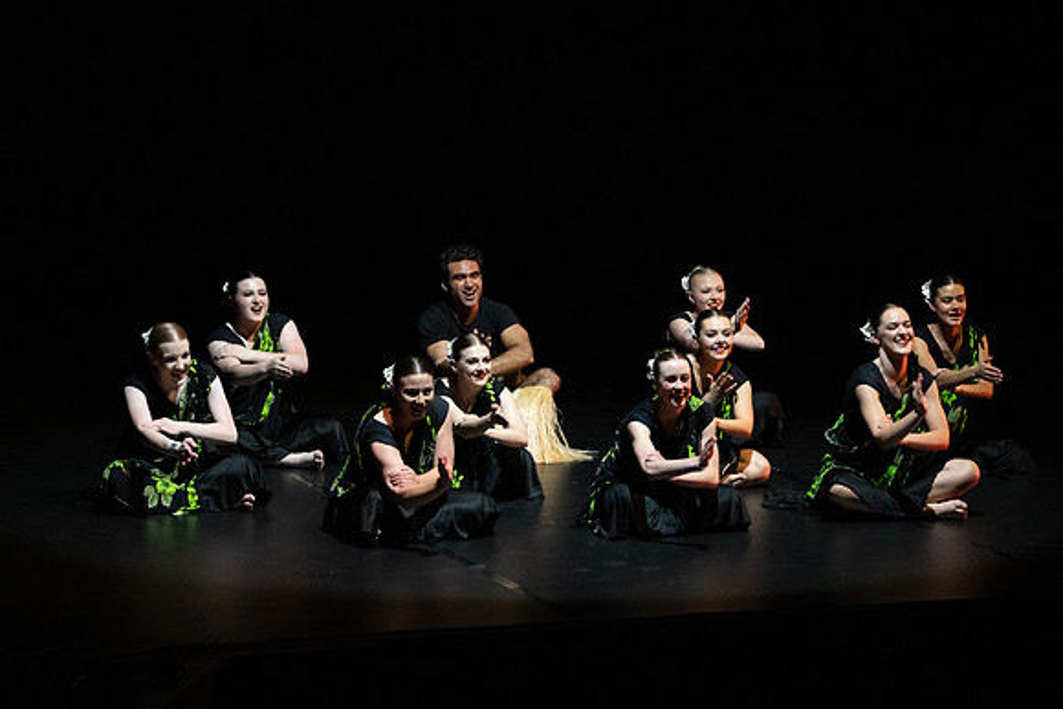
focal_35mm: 133
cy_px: 364
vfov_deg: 10.3
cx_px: 497
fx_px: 3942
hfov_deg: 15.4
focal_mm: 110
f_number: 4
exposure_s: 1/400
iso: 3200
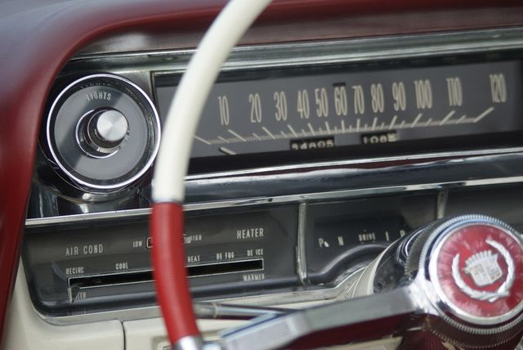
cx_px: 262
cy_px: 175
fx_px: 1963
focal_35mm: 135
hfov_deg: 15.2
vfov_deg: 10.2
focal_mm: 90
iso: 100
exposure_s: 1/160
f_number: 4.5
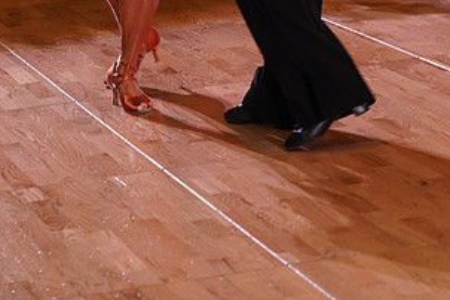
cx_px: 198
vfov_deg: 7.4
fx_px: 2300
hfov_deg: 11.2
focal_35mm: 184
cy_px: -129
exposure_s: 1/200
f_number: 5
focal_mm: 96
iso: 2500
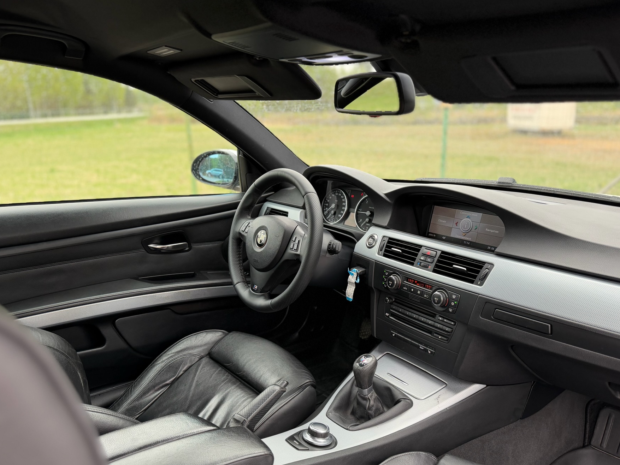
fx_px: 502
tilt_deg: -17.1
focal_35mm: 28
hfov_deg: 63.4
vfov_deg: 49.7
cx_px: 323
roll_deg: +1.1
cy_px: 257
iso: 160
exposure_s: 1/121
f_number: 1.78
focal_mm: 6.76
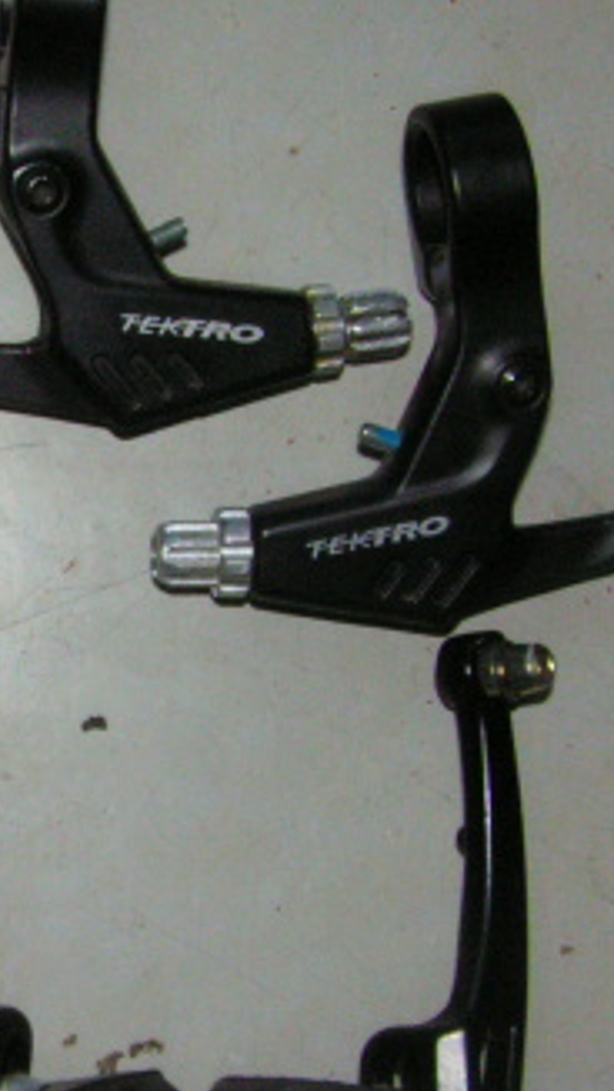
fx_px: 2344
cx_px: -133
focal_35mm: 81
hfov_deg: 14.4
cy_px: 607
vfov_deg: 26.2
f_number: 5.6
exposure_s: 1/40
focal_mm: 6.3
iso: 200
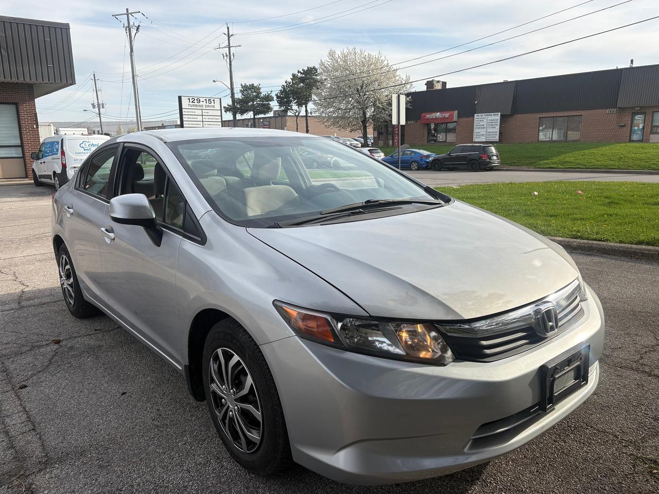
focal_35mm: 26
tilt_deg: -12.1
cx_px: 330
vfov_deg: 53.1
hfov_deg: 67.3
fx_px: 495
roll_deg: +0.7
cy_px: 247
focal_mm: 5.96
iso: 50
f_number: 1.6
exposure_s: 1/2012
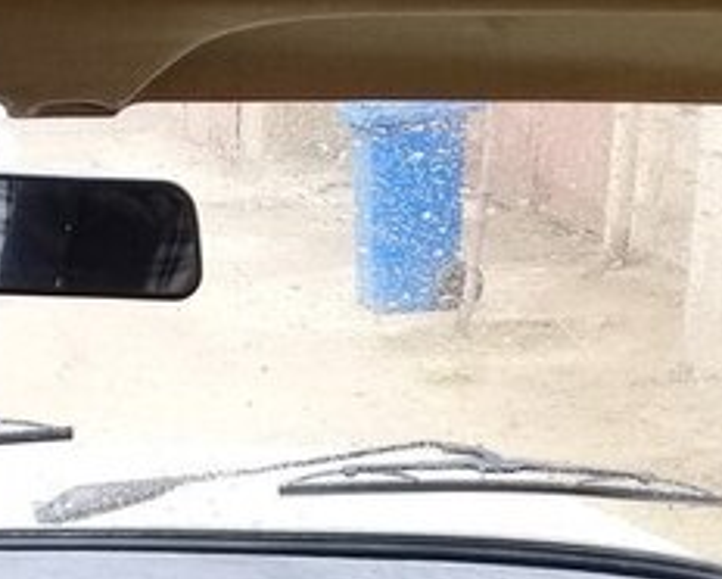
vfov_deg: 16.8
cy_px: 758
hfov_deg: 21.4
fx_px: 1839
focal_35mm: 86
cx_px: -16
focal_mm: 3.3
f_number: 2.2
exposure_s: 1/100
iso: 80
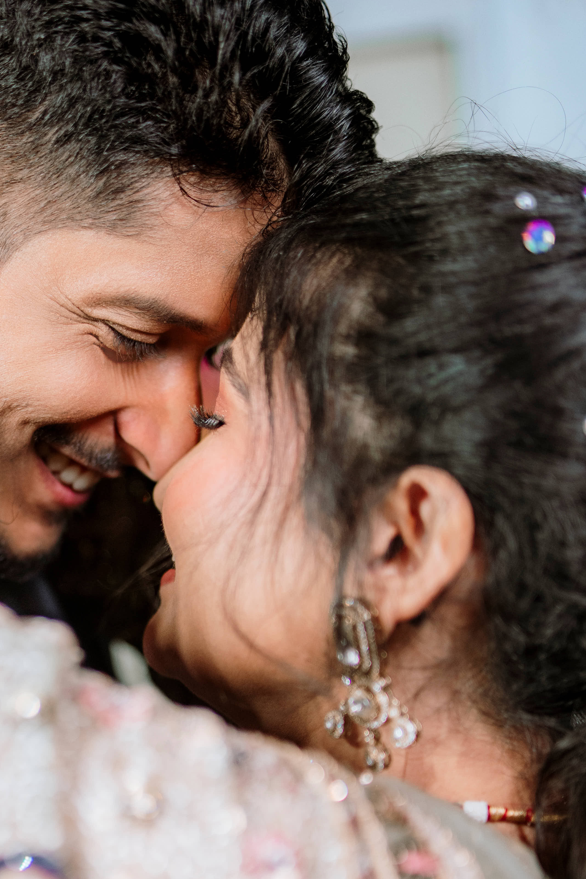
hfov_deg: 20.9
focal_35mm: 64
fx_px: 1563
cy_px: 607
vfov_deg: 31.1
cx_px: 90
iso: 640
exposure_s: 1/400
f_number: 1.4
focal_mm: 35
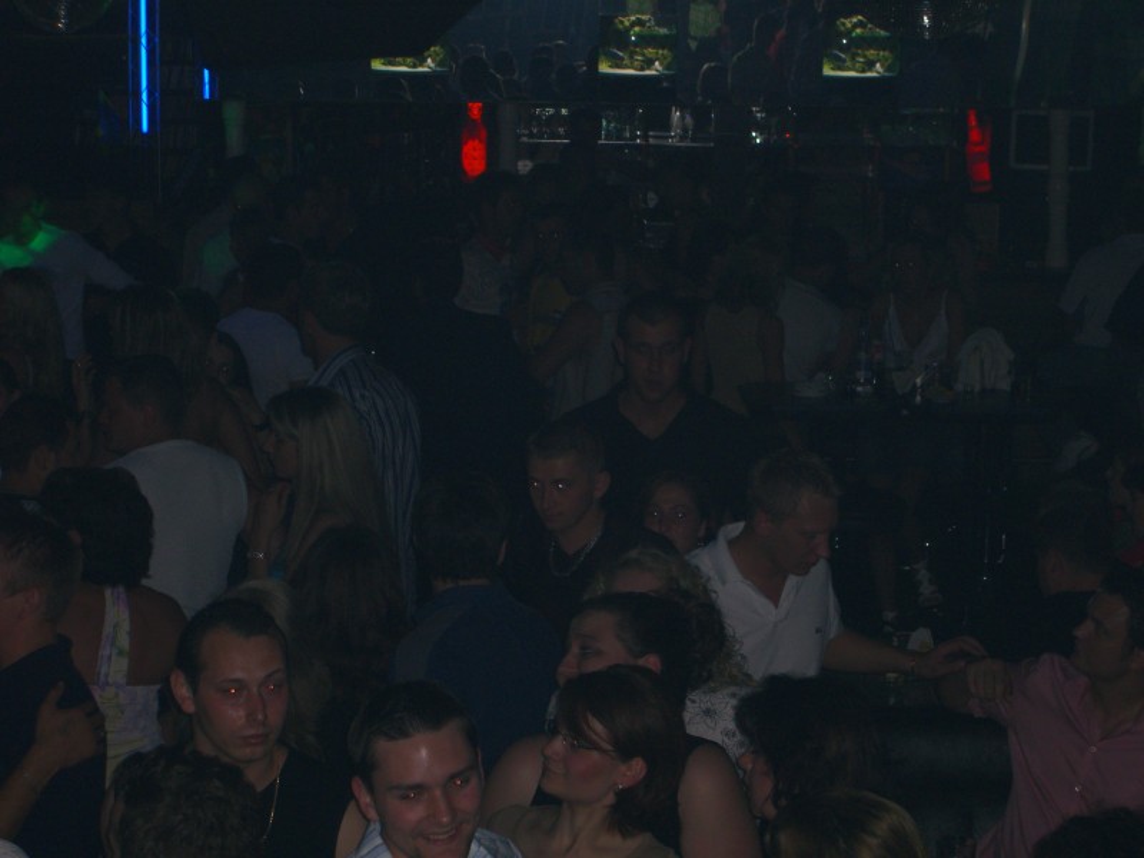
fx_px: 3140
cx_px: 572
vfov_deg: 15.6
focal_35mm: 95
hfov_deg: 20.7
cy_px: 429
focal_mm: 19.7
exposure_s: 1/60
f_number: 4.8
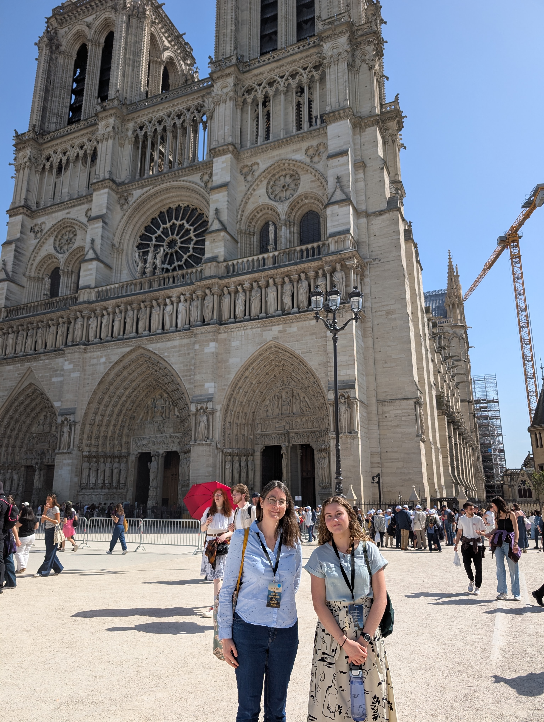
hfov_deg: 56.9
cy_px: 361
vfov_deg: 71.5
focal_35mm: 24
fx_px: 502
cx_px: 272
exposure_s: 1/923
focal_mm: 6.9
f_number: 1.68
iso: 21
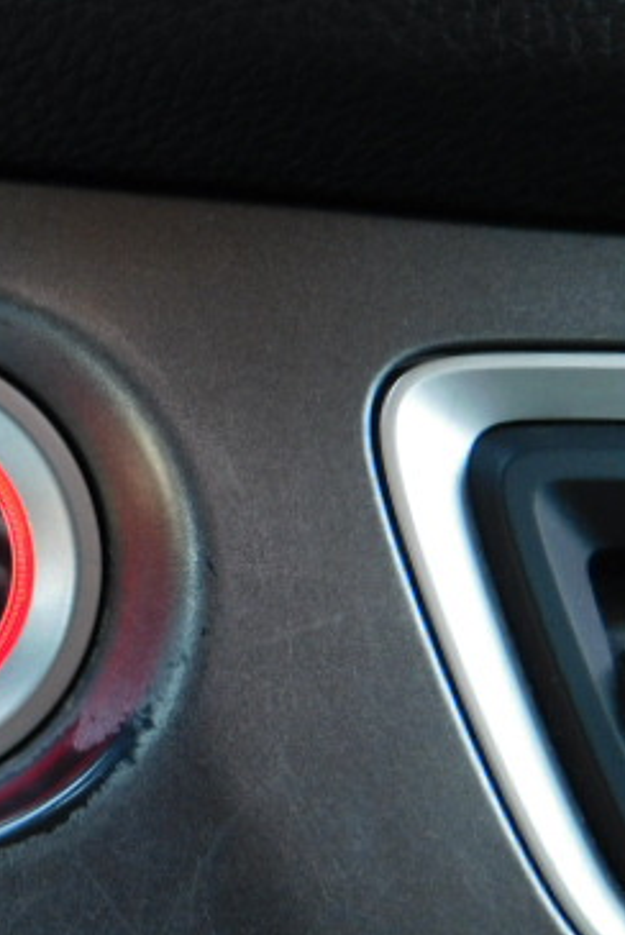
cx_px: -131
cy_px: 571
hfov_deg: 24.1
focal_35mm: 51
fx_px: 1326
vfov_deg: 38.7
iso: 160
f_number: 3.2
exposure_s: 1/30
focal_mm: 4.9
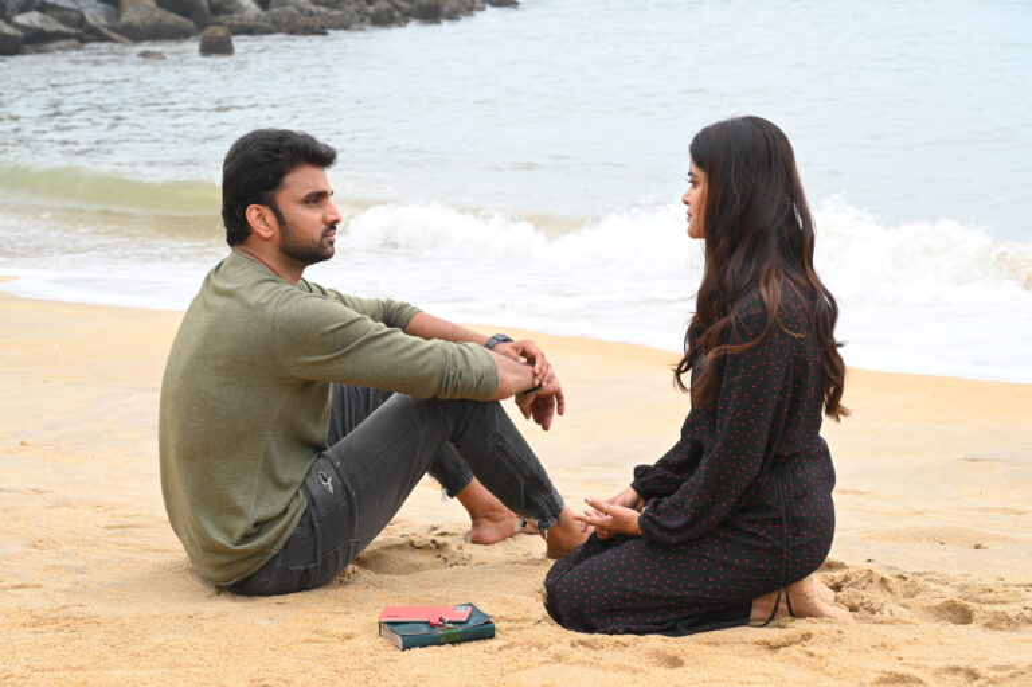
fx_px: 2005
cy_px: 344
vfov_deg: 19.4
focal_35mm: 70
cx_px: 516
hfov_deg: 28.9
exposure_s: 1/125
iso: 400
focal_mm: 70
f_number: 8
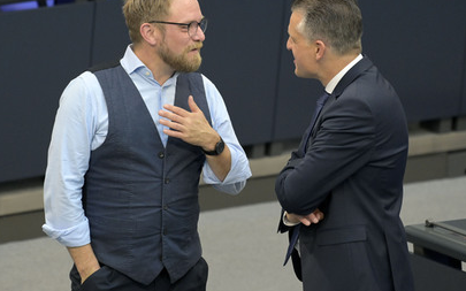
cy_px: 122
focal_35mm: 442
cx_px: 235
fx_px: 5613
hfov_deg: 4.8
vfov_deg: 3.0
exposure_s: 1/320
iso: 8000
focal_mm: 390
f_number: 5.6
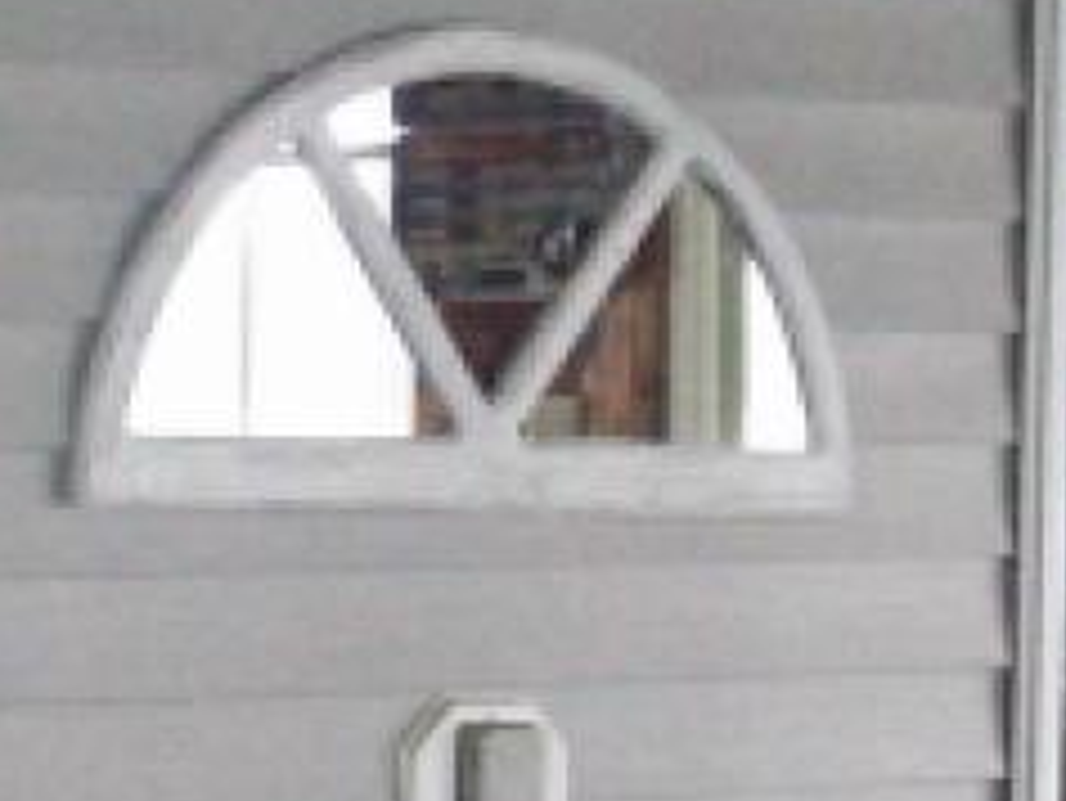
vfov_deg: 9.3
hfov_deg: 12.3
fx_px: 4930
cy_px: 587
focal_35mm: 160
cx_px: 193
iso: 800
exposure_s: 1/128
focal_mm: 6.2
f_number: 2.8
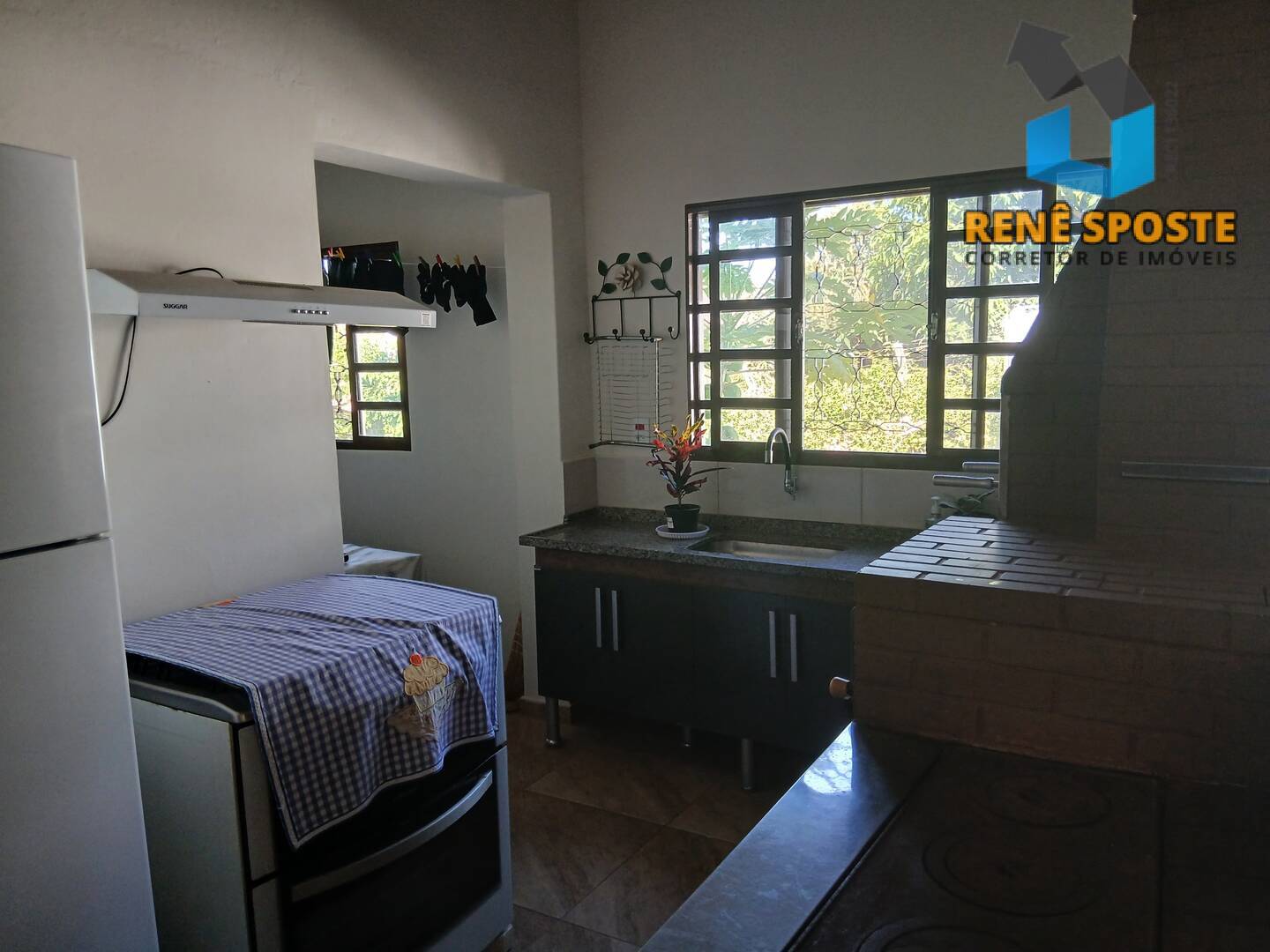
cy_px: 476
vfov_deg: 53.1
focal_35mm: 26
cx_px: 635
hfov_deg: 67.3
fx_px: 954
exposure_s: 1/60
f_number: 1.8
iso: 125
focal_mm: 3.98
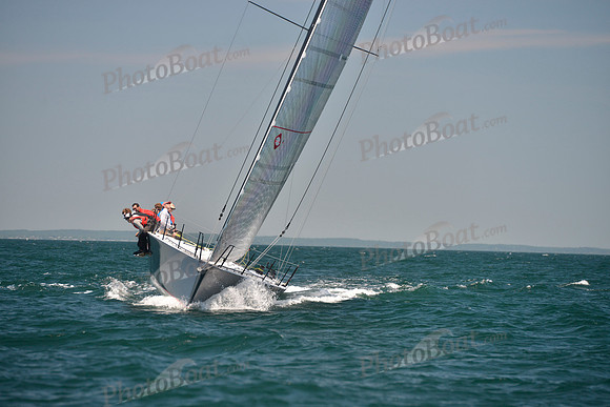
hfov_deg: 10.3
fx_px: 3390
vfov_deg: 6.9
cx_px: 305
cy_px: 204
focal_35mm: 200
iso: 400
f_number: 5.6
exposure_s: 1/800
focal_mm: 200
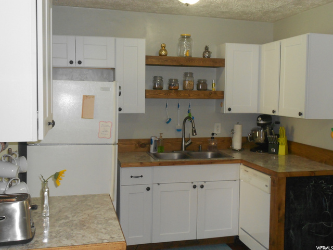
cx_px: 166
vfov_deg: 38.7
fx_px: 356
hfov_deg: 50.1
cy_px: 125
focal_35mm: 37
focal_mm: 6.7
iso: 250
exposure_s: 1/30
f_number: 3.9
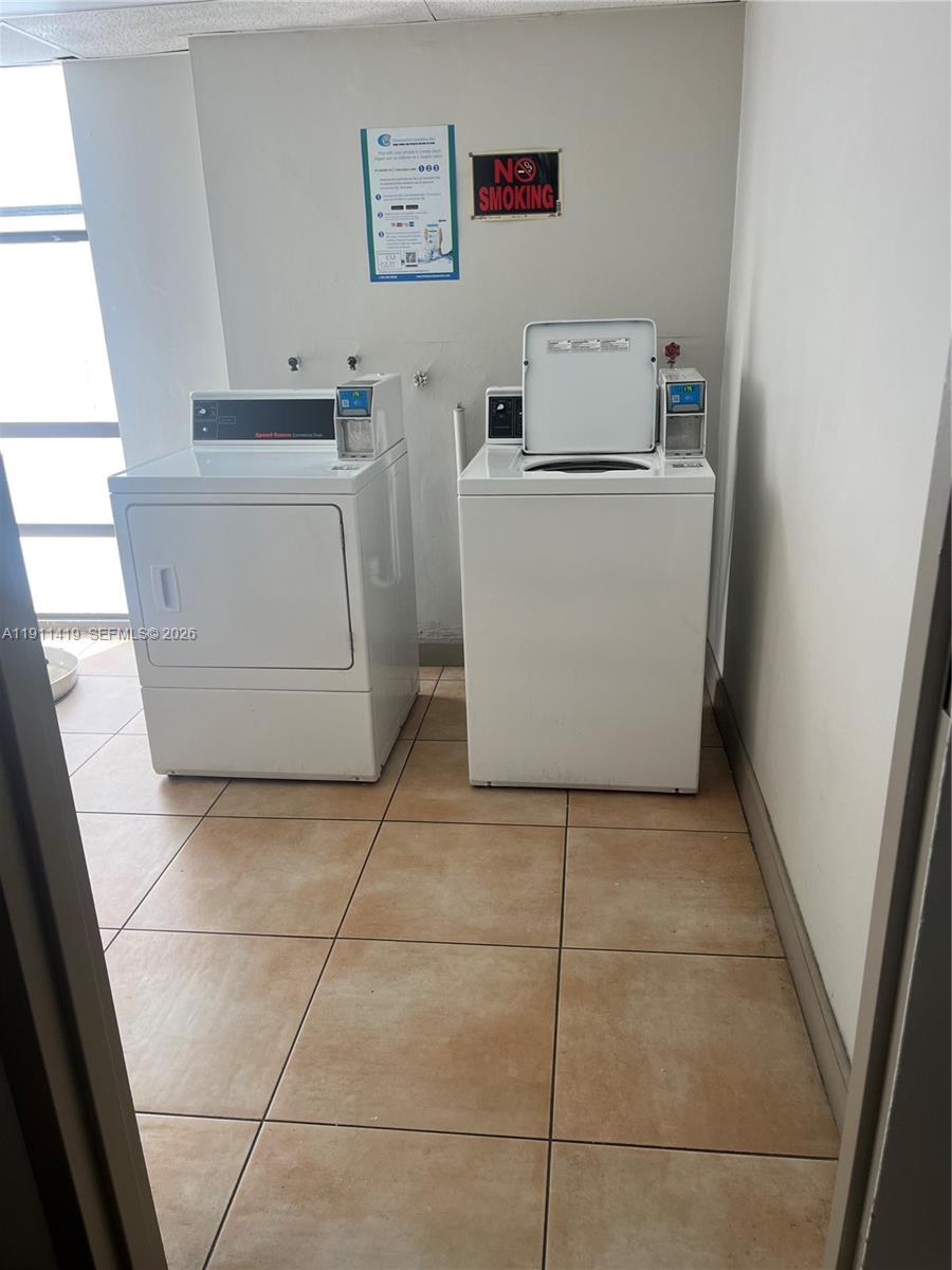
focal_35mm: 26
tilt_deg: -20.6
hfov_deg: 53.1
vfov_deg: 67.3
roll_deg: +1.4
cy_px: 635
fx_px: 953
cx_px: 476
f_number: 1.6
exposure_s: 1/235
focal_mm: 5.1
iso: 40
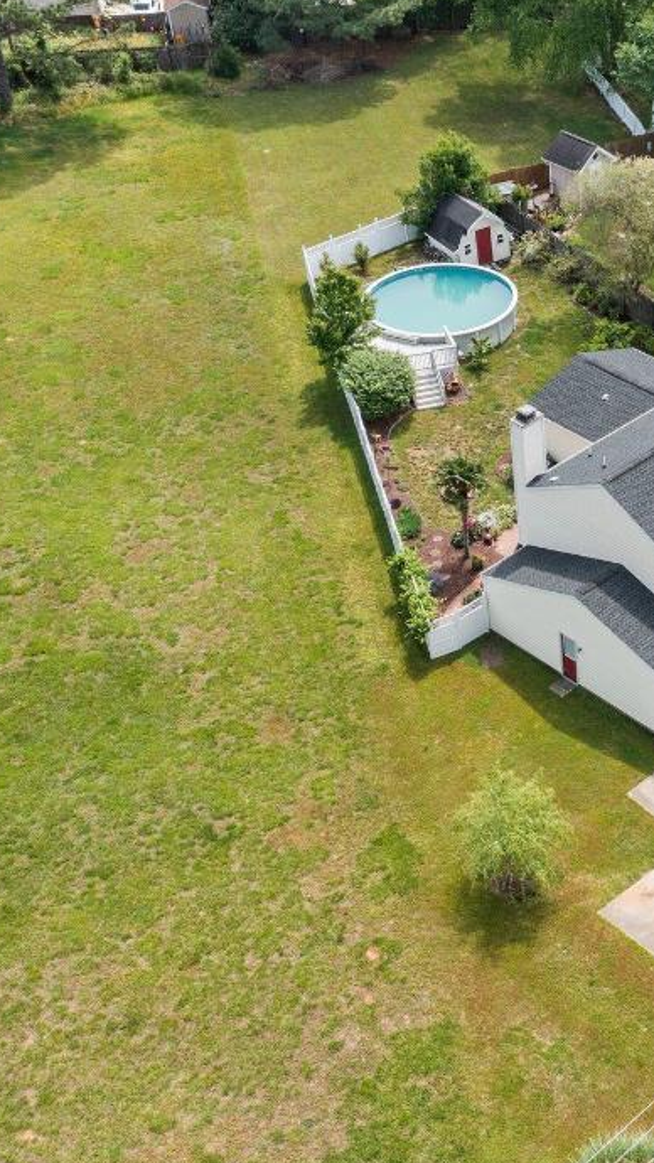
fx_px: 1511
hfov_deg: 22.9
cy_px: 582
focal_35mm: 49
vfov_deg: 42.1
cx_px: 734
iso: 100
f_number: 5
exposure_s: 1/240
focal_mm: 10.26
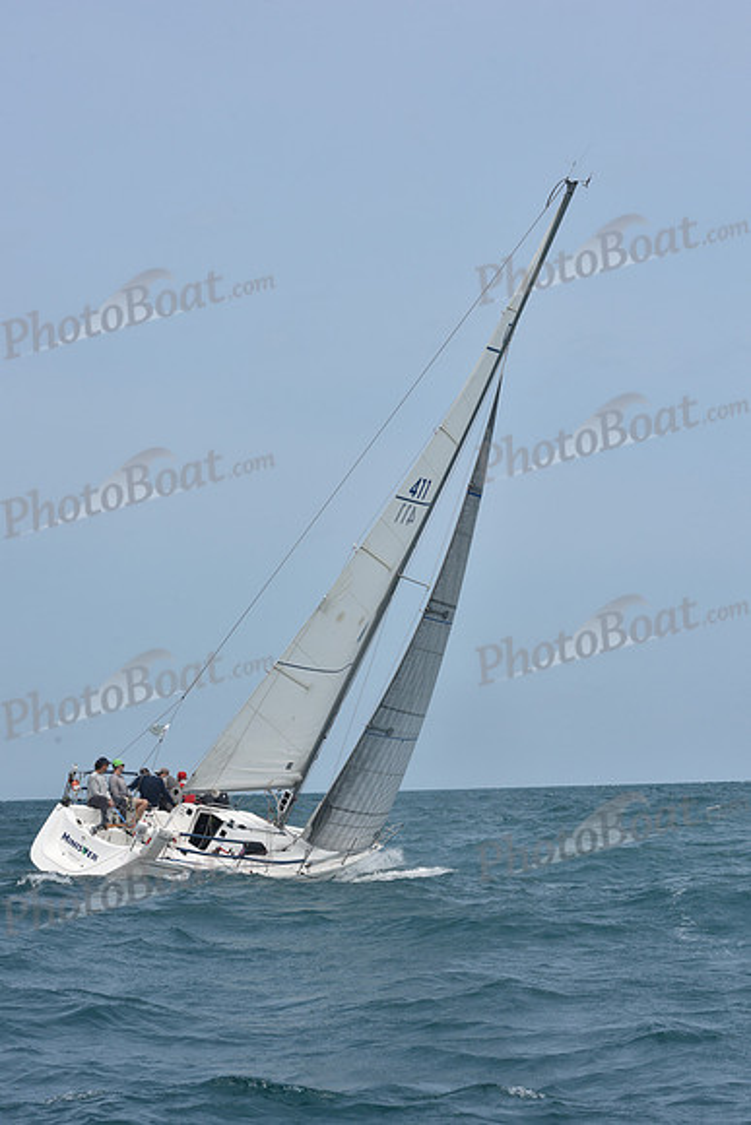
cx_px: 376
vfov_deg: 28.8
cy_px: 562
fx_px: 2189
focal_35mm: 70
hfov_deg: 19.5
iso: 250
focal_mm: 70
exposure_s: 1/800
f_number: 10
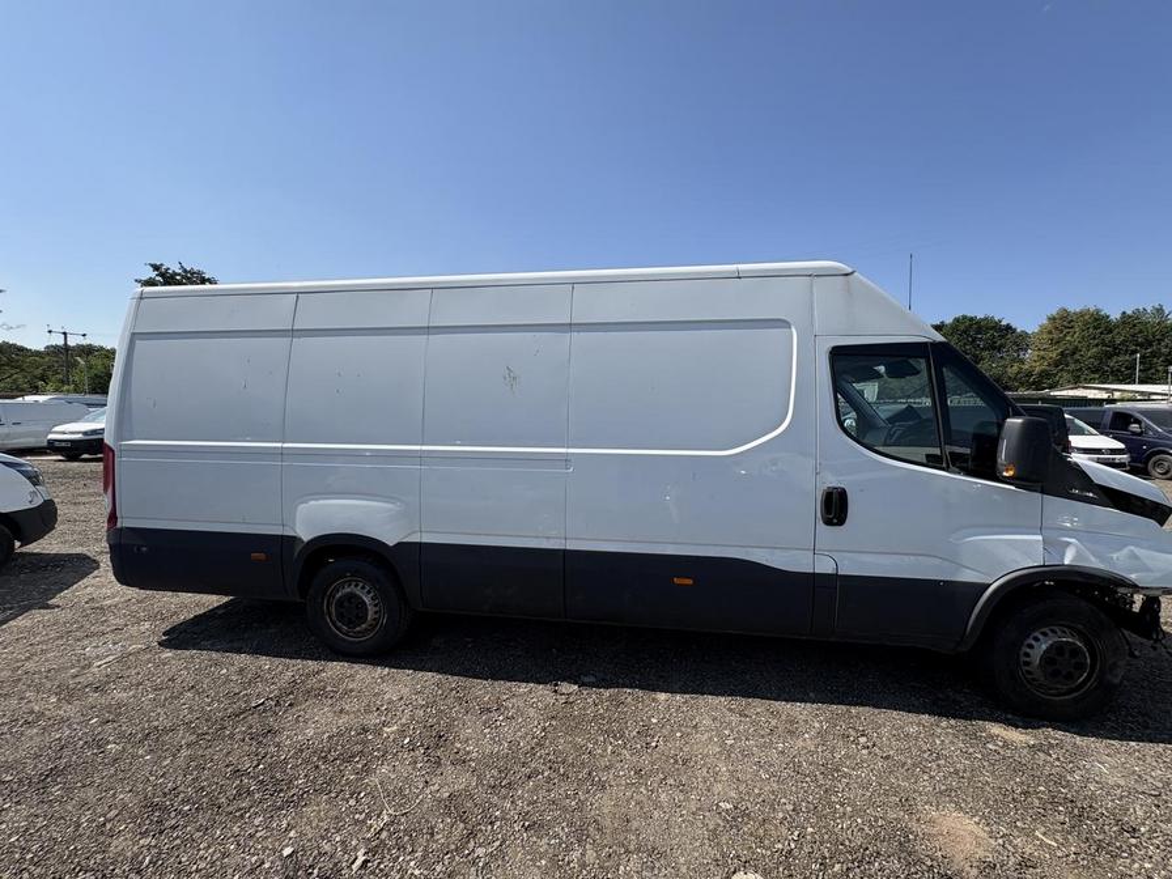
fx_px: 474
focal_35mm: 14
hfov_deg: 102.1
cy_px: 440
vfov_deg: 85.7
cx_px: 586
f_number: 2.2
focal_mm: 2.22
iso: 40
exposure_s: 1/1976
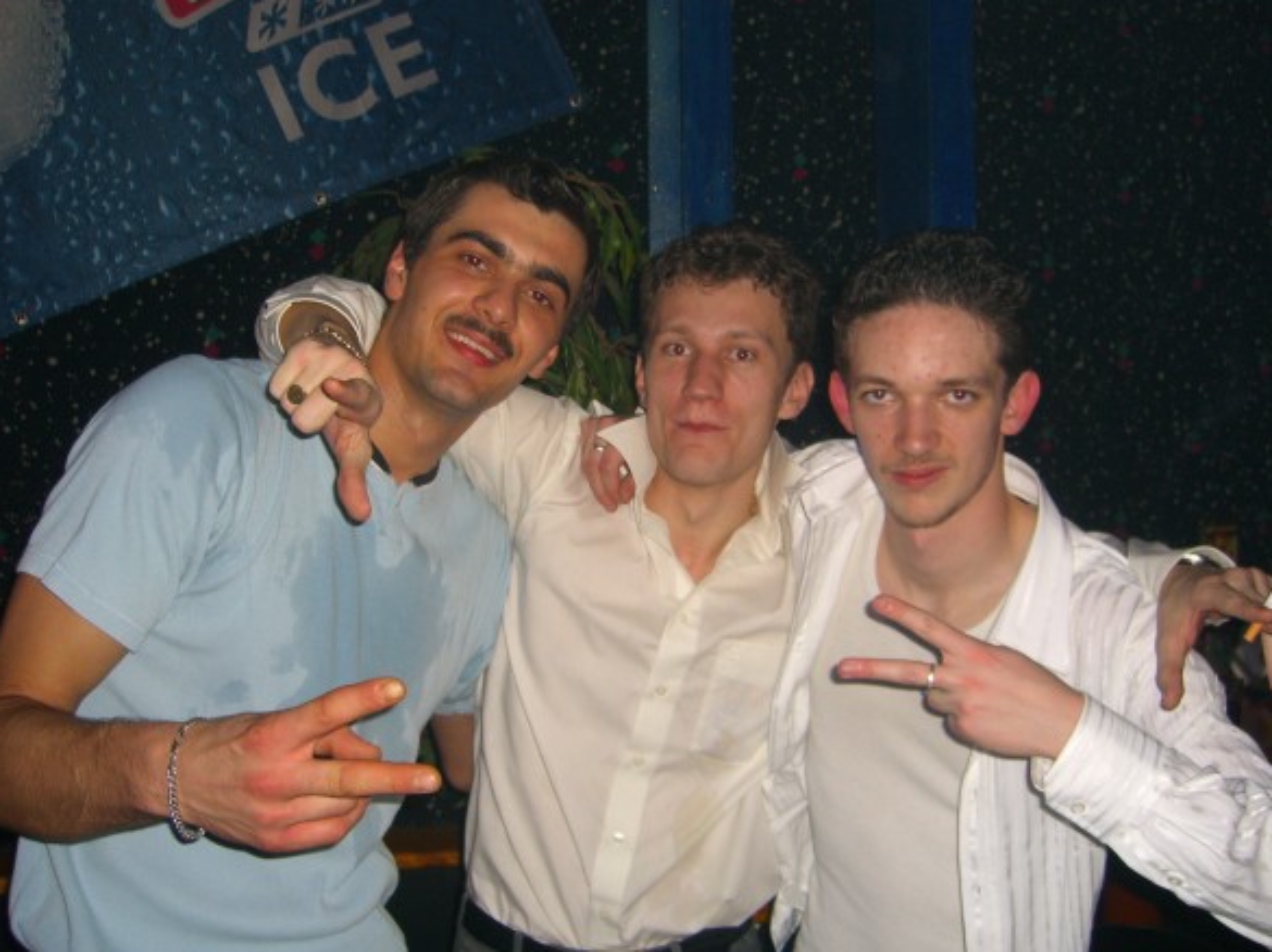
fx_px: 1432
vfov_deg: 36.8
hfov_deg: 47.9
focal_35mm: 39
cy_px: 472
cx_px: 626
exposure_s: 1/60
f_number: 2.8
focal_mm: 7.9
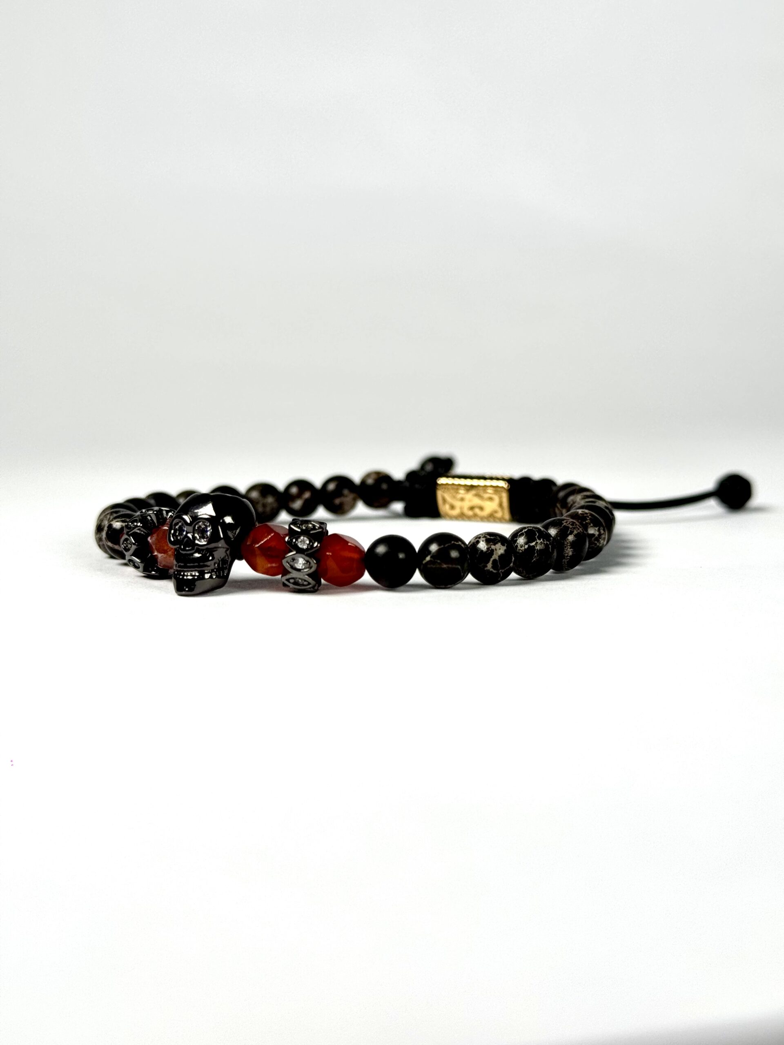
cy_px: 522
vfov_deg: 39.7
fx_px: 1450
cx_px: 392
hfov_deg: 30.3
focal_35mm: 48
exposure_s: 1/6410
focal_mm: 6.76
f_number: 1.78
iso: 64
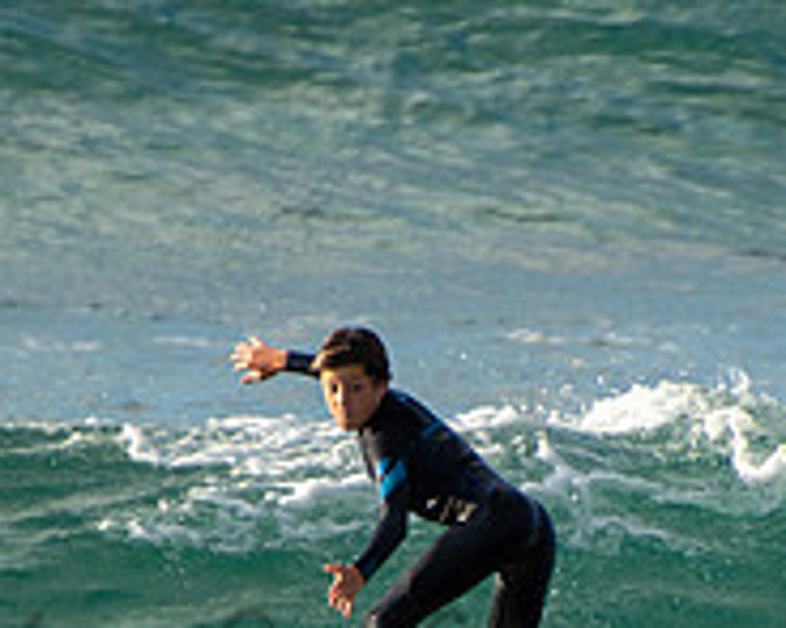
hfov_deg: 1.1
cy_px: 639
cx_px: 402
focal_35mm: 1772
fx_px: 41199
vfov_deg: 0.9
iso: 360
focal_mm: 400
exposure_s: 1/1250
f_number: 5.6
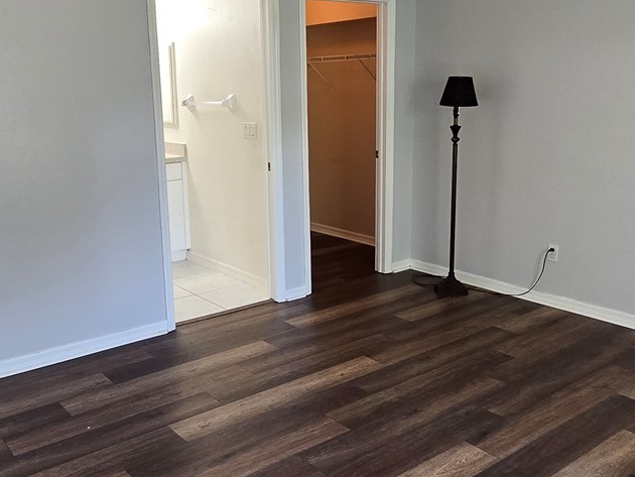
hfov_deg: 55.2
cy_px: 217
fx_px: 606
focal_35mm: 33
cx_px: 276
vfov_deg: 42.9
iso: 160
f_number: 2.2
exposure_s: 1/60
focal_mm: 2.2
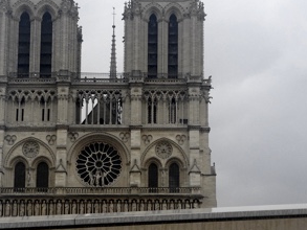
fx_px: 639
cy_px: 193
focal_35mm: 72
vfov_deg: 20.2
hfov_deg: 27.0
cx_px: 129
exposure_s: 1/459
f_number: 2.4
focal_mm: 4.13
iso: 50
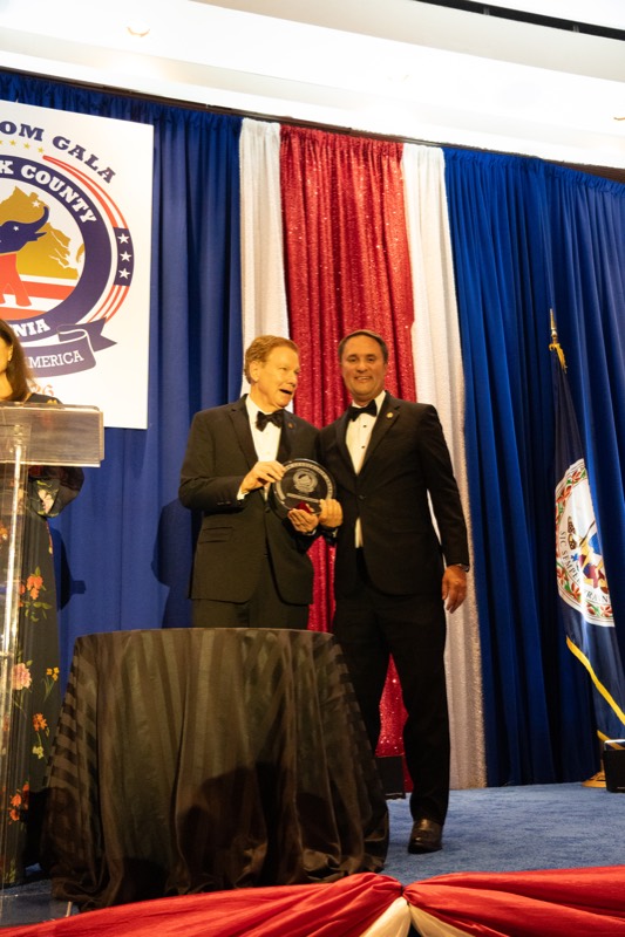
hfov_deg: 38.3
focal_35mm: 34
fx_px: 899
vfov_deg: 55.1
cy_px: 468
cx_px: 312
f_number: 3.2
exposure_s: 1/100
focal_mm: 23
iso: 6400
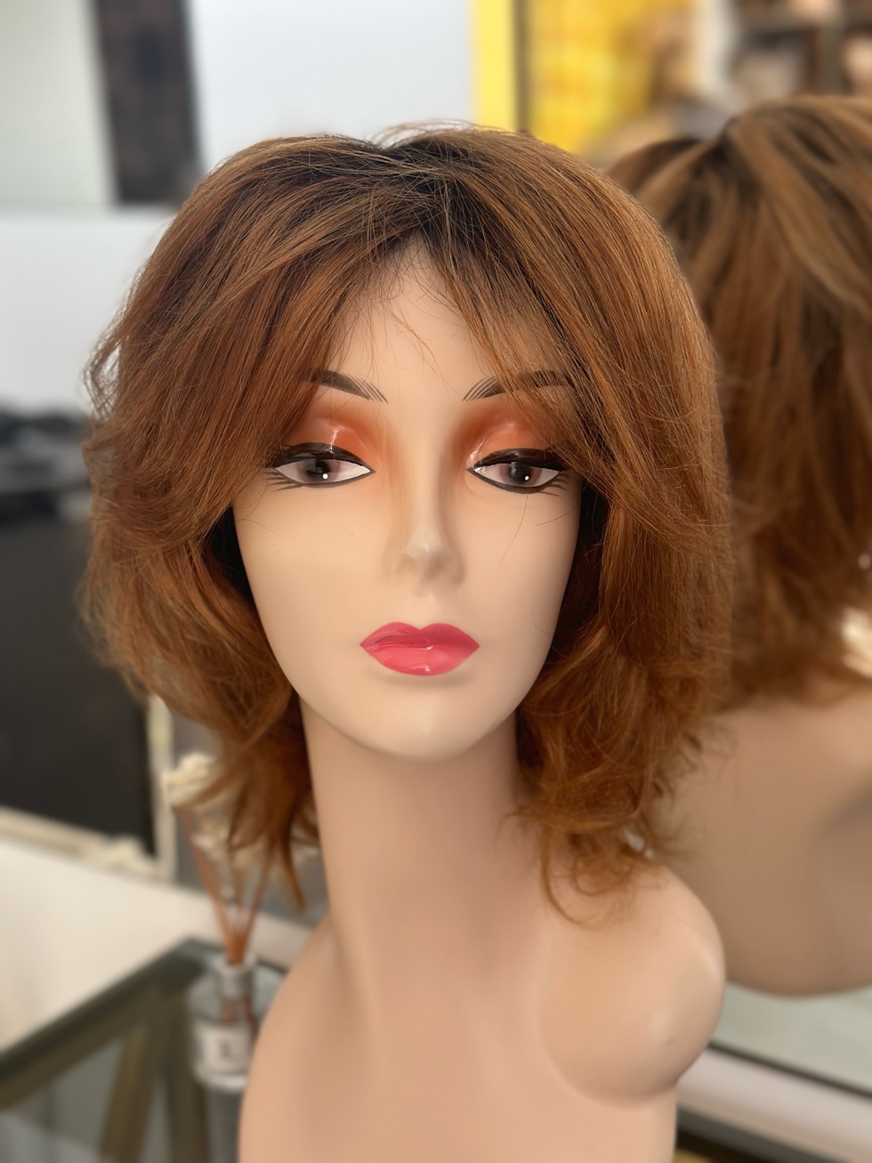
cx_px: 436
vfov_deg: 39.7
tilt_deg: -15.5
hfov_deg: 30.3
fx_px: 1612
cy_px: 582
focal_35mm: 48
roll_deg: +2.5
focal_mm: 6.86
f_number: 1.78
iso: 100
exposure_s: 1/121
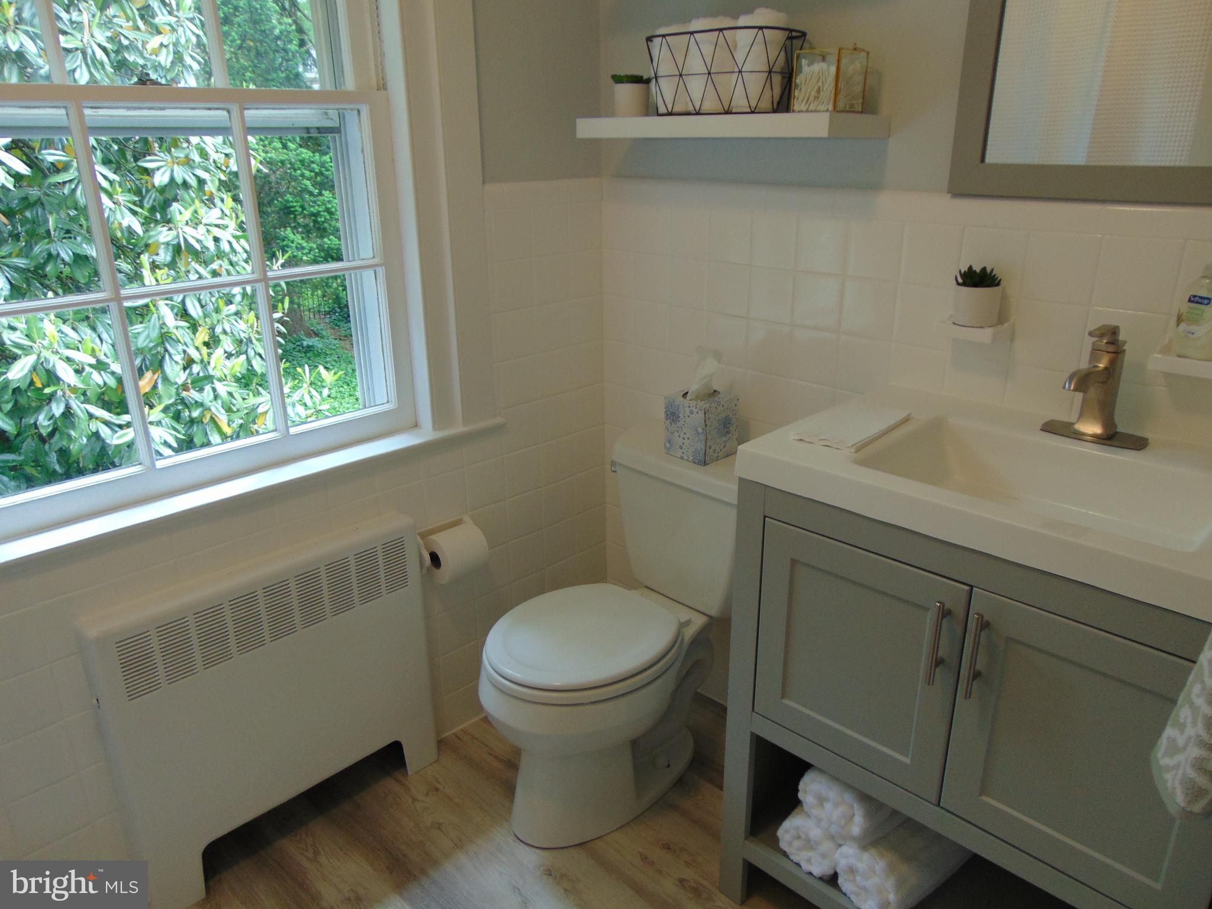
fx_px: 875
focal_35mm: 25
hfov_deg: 69.4
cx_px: 606
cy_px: 454
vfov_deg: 54.9
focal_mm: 4.5
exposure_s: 1/50
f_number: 3
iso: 80
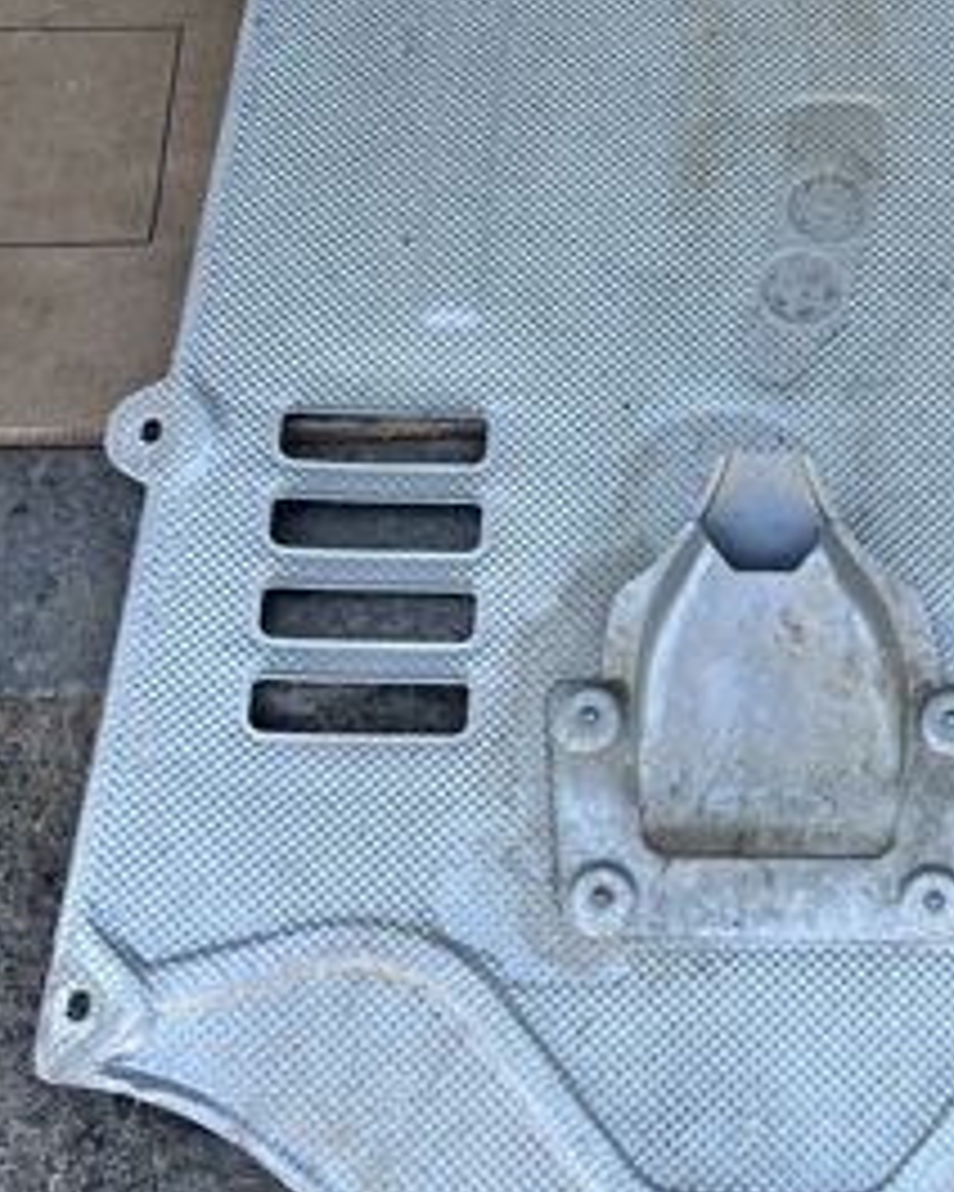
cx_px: 756
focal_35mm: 46
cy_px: 621
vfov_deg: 40.3
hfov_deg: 31.9
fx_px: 1623
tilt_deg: -66.3
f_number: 1.5
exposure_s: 1/909
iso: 50
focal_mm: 5.7
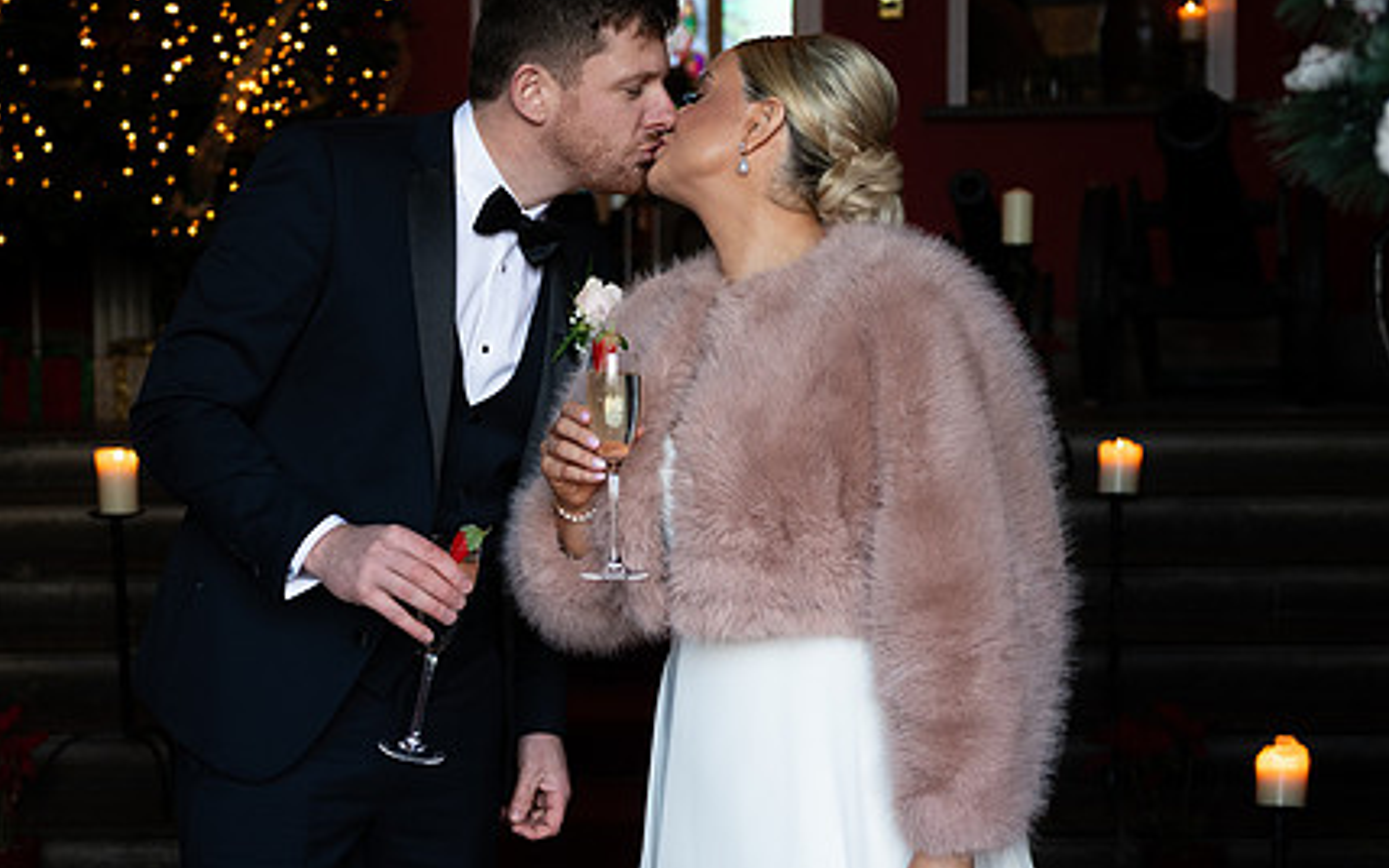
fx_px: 2347
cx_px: 547
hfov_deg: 32.9
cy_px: 381
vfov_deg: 20.9
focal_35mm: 62
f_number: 3.5
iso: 500
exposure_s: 1/160
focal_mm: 45
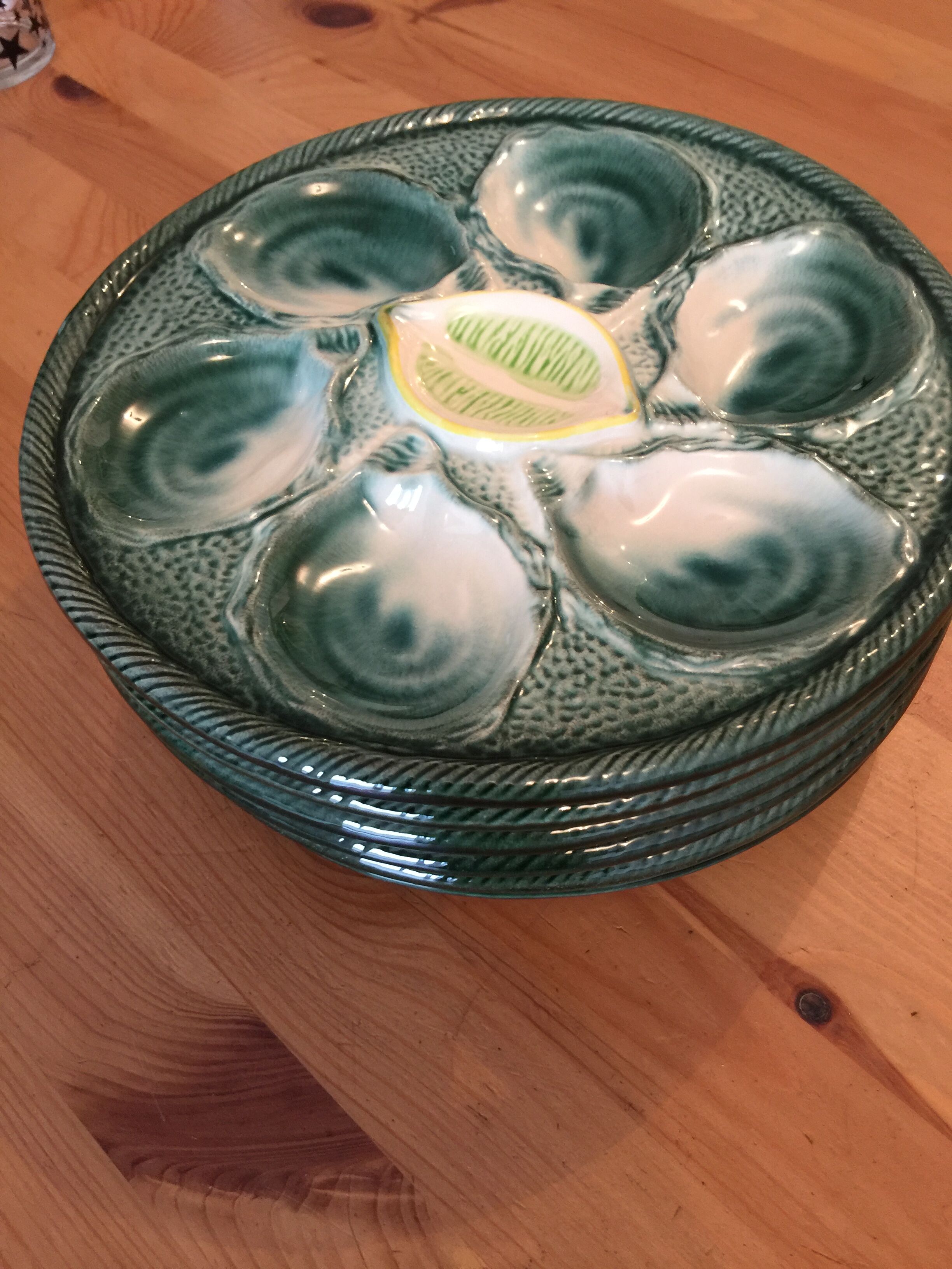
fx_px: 1063
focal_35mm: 29
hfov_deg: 48.2
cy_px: 634
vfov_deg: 61.7
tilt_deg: -55.3
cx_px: 476
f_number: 2.2
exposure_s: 1/17
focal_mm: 4.15
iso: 80
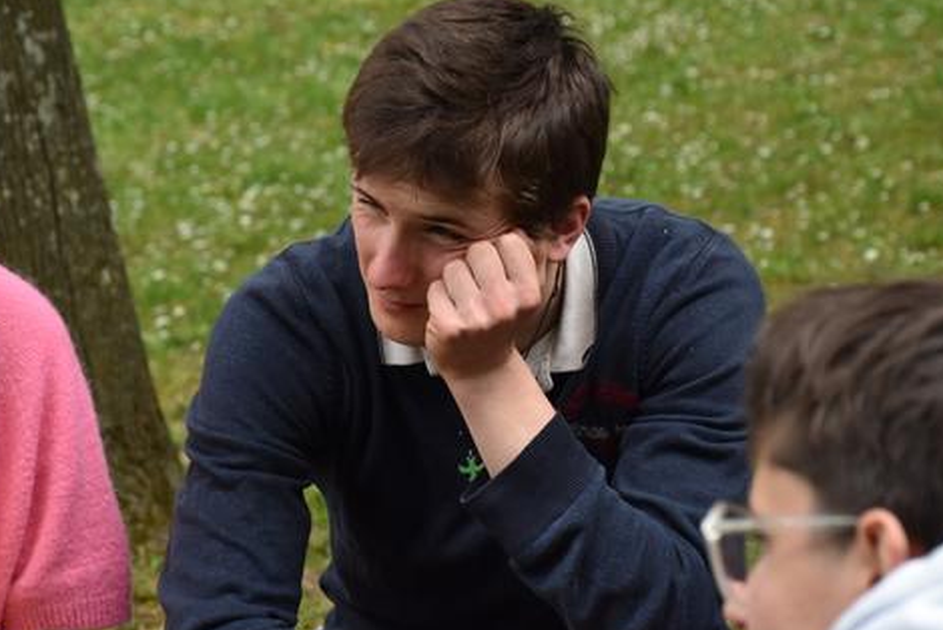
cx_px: 484
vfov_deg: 6.8
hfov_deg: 10.2
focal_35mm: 201
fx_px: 5268
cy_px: 286
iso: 400
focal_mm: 90
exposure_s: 1/250
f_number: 8
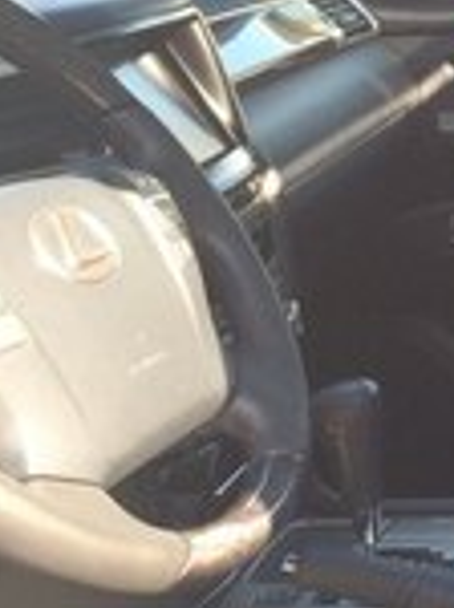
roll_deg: +1.2
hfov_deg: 14.0
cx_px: 750
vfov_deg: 20.3
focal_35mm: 96
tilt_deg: -14.0
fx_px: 1684
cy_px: 158
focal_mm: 4.15
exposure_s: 1/109
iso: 32
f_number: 2.2
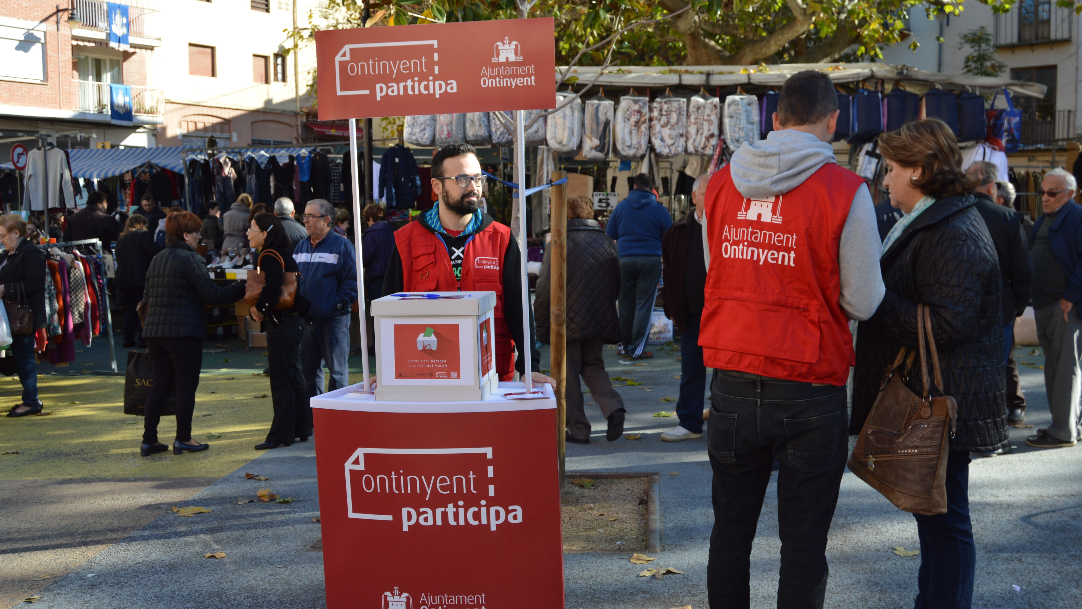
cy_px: 336
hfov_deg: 52.8
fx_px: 1090
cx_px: 537
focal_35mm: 38
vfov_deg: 31.2
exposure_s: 1/160
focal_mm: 24
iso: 100
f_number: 6.3
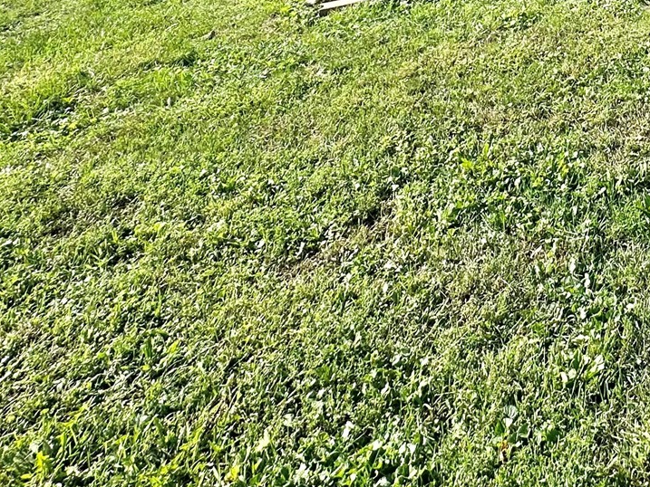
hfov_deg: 38.6
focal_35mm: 40
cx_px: 716
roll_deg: -0.2
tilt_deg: -0.4
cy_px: -203
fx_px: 751
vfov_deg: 27.5
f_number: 2.2
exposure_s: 1/818
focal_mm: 2.22
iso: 40
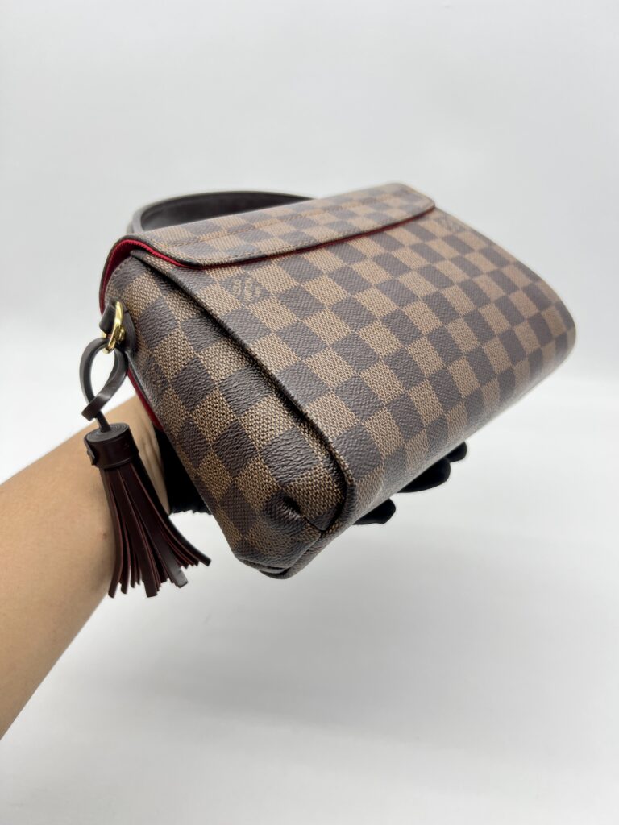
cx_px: 310
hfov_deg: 53.1
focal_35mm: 26
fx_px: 620
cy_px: 412
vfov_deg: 67.3
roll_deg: +0.5
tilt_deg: -33.1
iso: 40
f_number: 1.5
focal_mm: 5.7
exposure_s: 1/100
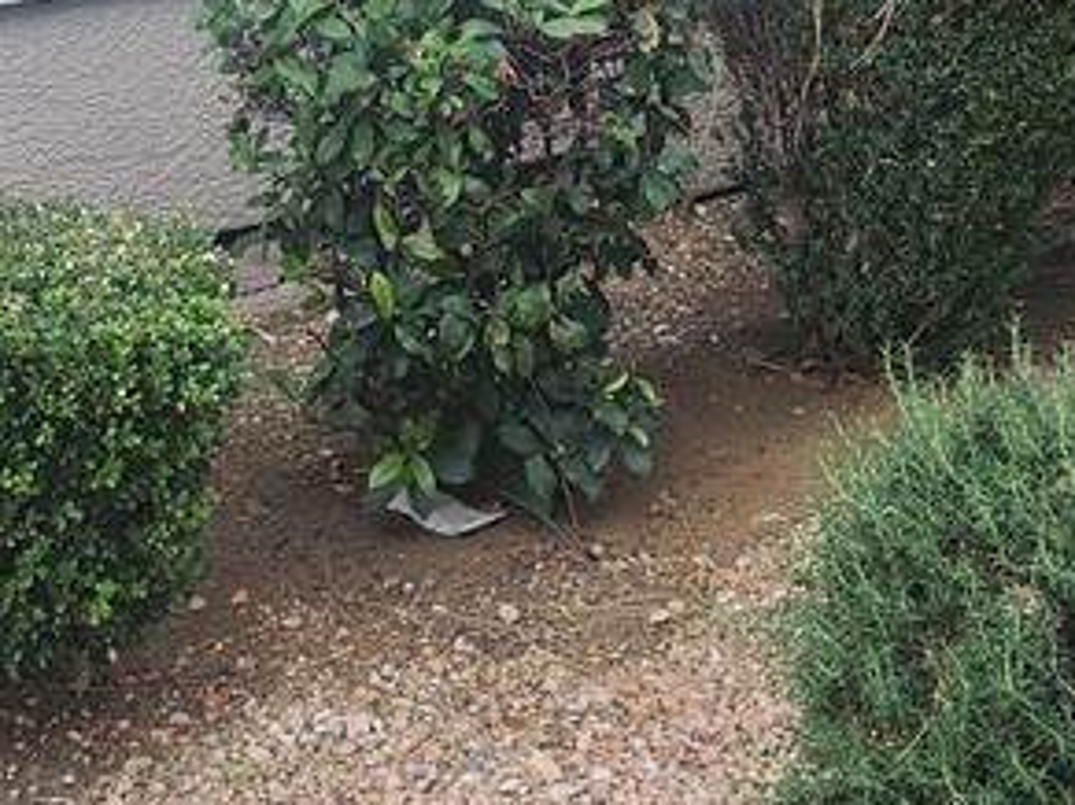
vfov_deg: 15.8
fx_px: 2514
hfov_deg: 24.1
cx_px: 643
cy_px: -598
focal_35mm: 81
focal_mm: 6.4
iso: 40
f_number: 1.8
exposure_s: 1/180
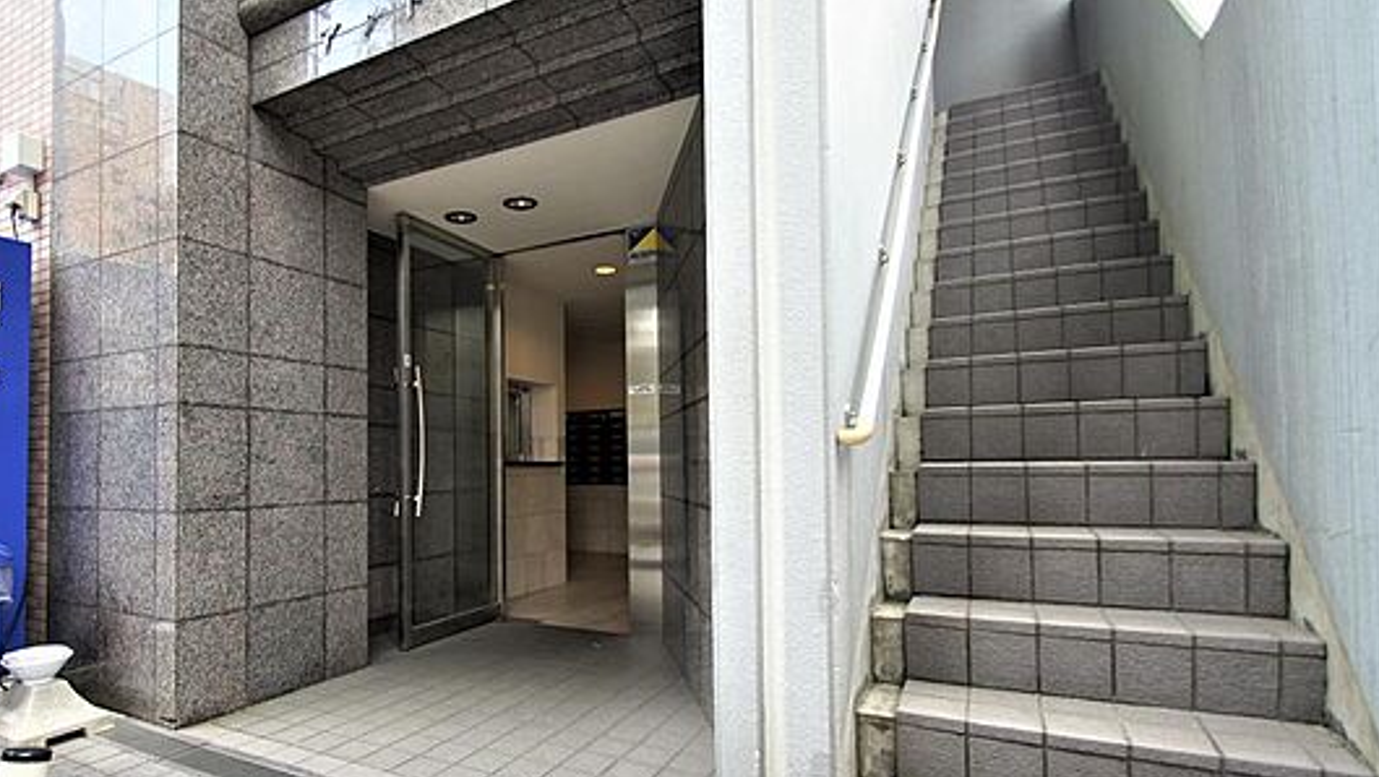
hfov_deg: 88.5
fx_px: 695
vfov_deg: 58.3
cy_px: 428
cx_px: 555
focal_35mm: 19
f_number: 4.5
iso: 100
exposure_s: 1/50
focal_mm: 10
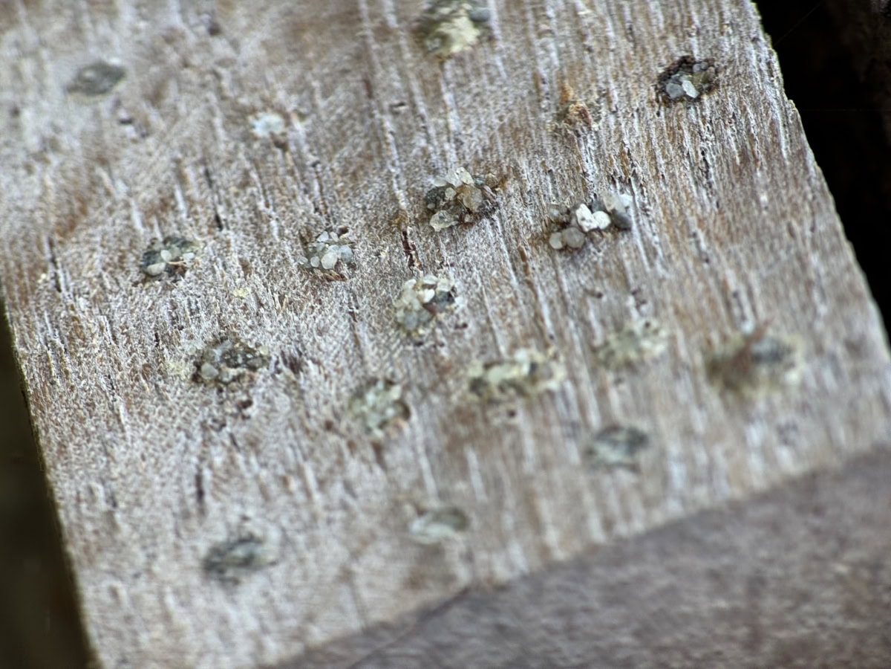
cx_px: 446
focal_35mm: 120
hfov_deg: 16.4
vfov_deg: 12.3
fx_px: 3089
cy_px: 334
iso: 32
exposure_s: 1/121
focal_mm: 15.7
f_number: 2.8
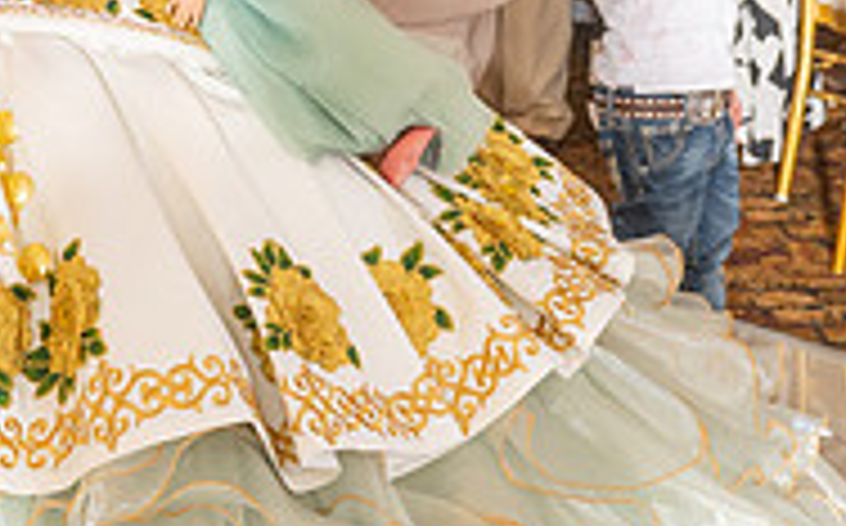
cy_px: -176
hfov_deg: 20.4
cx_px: 429
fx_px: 2349
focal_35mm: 102
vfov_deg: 12.4
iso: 500
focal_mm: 24
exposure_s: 1/200
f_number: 4.5
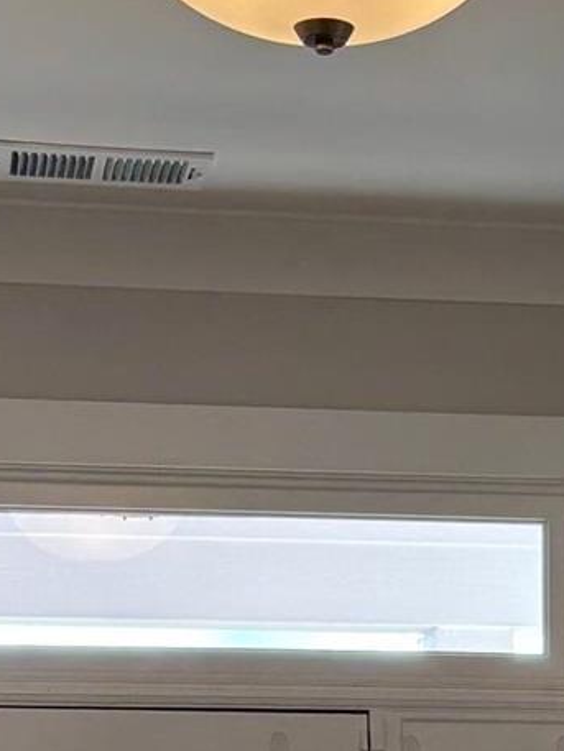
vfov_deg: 12.9
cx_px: 587
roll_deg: -0.2
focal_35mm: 131
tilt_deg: -11.0
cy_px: 1546
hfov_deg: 11.2
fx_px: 2845
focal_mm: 5.96
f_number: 1.6
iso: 64
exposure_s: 1/120
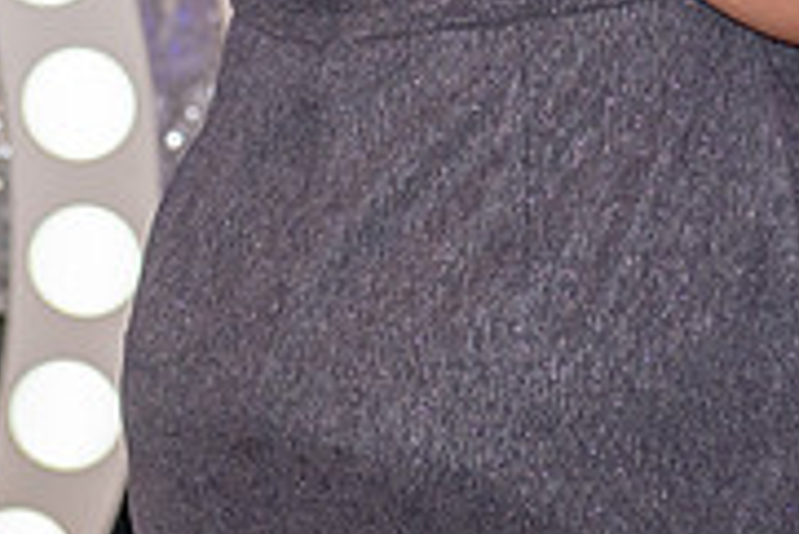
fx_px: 4975
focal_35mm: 224
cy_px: -293
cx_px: 512
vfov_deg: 6.1
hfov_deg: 9.2
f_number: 4
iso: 1600
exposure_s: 1/200
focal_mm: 70
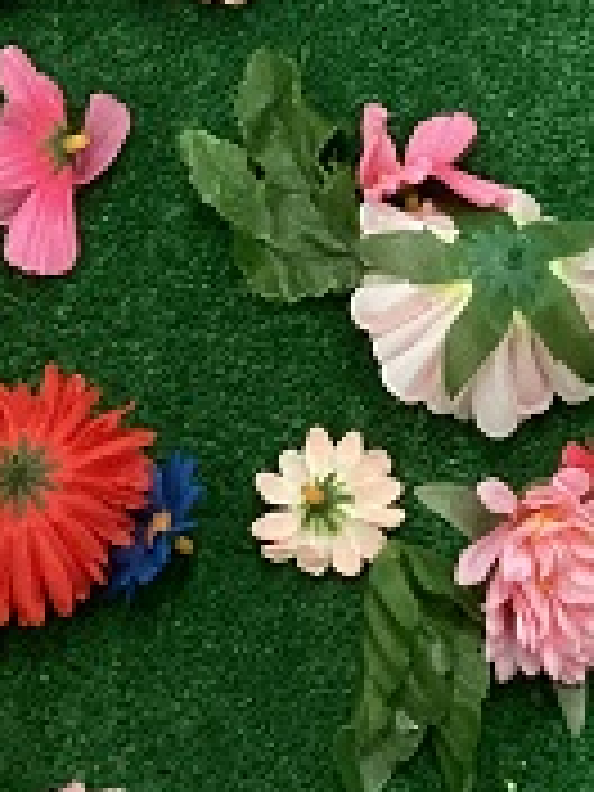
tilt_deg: -41.5
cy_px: -639
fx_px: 2677
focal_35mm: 117
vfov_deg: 14.7
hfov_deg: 12.6
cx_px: 459
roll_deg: +2.9
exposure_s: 1/40
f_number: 2.4
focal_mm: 3.3
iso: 250
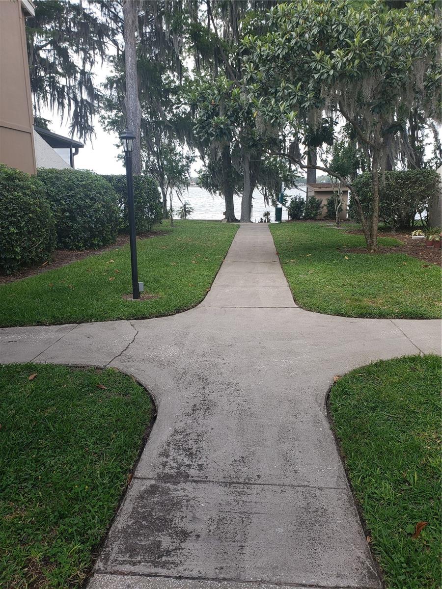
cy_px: 294
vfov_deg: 67.3
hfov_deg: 53.1
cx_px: 221
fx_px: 443
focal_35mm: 26
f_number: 2.4
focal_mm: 4.3
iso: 50
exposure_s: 1/314
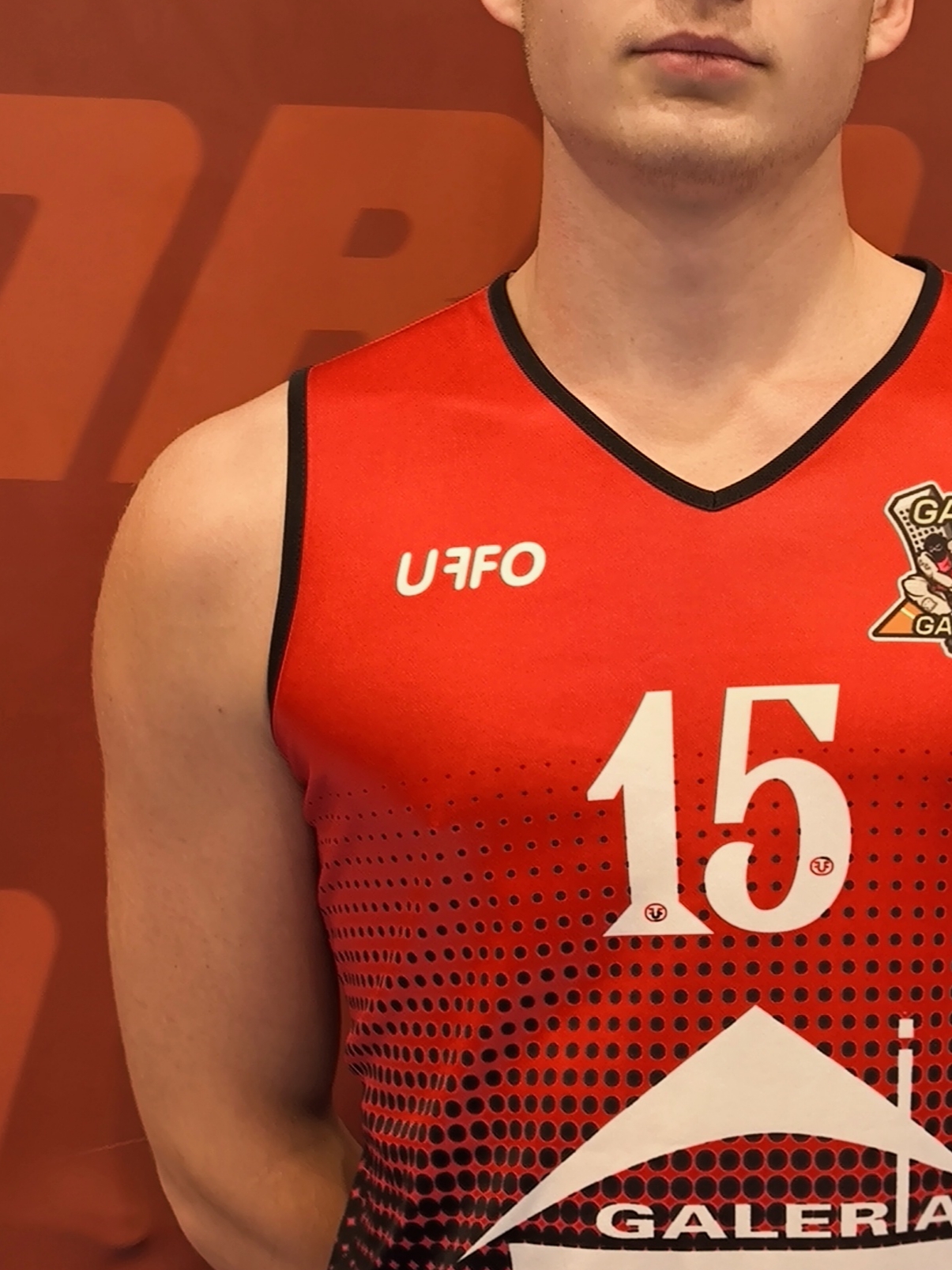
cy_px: 414
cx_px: 690
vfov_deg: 37.1
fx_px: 1870
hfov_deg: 28.2
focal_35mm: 51
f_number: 1.9
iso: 200
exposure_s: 1/50
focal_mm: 6.92
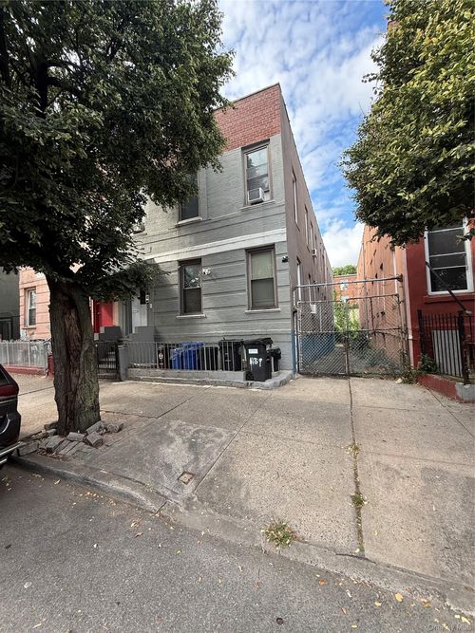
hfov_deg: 85.7
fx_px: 256
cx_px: 238
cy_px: 316
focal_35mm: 14
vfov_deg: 102.1
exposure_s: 1/433
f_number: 2.2
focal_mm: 2.22
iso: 64
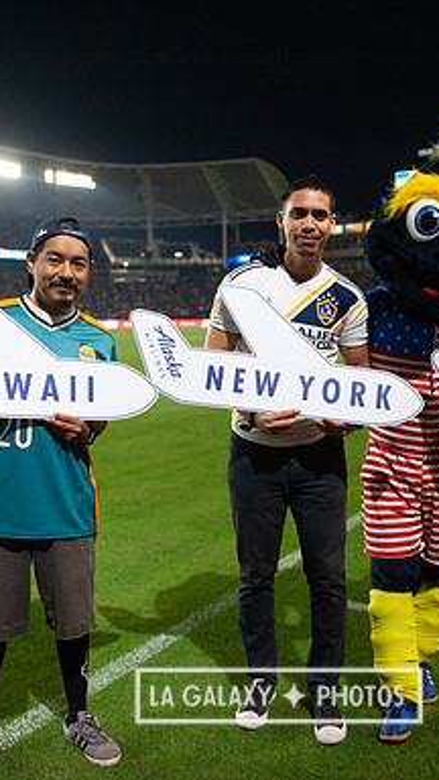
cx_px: 278
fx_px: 786
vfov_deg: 52.8
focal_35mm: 38
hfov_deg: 31.0
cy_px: 390
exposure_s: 1/3200
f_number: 2.8
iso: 2500
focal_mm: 24
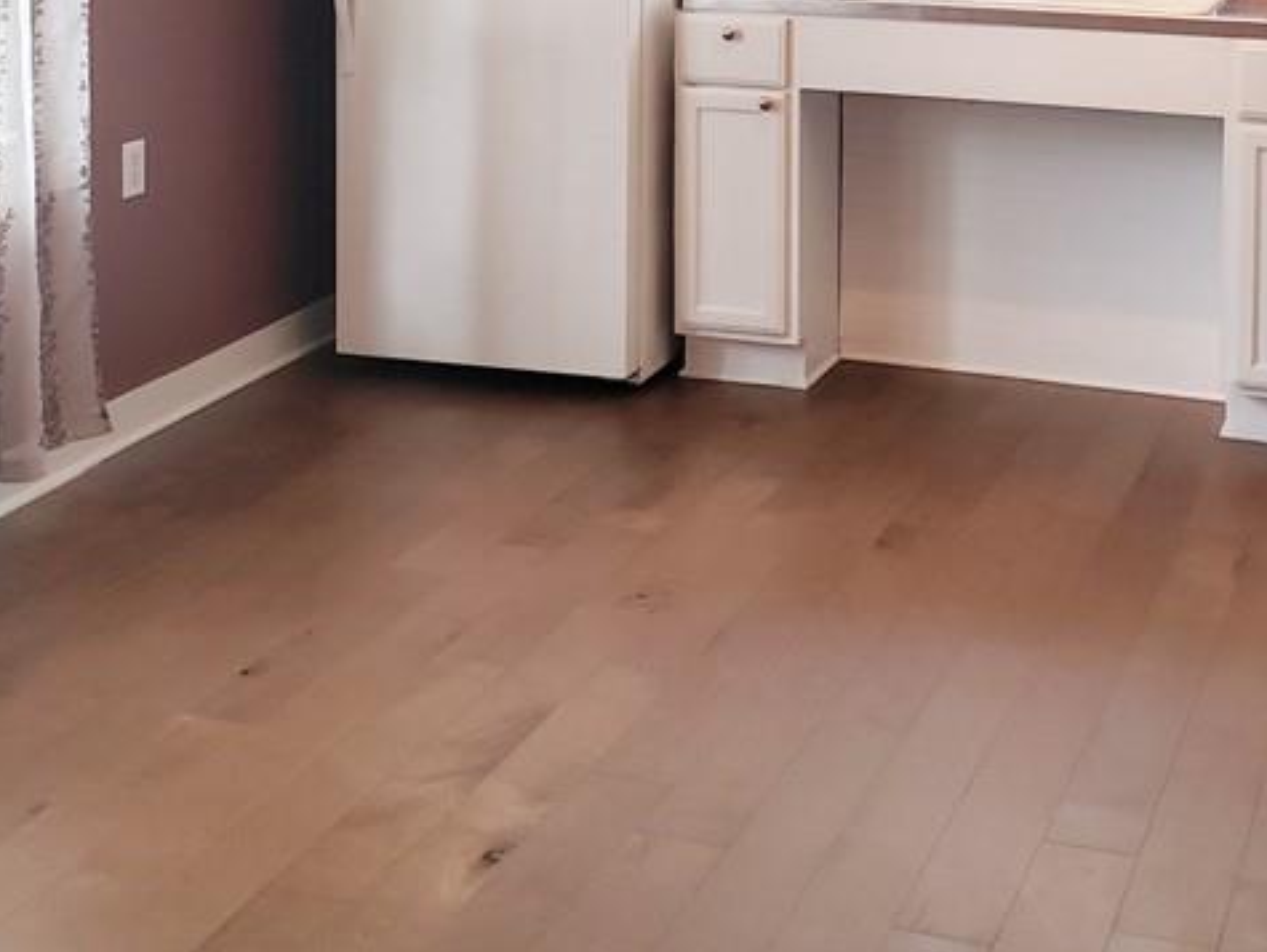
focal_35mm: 56
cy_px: -48
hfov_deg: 34.0
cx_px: 846
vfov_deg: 24.7
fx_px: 2051
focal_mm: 4.3
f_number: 2.4
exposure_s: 1/60
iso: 200
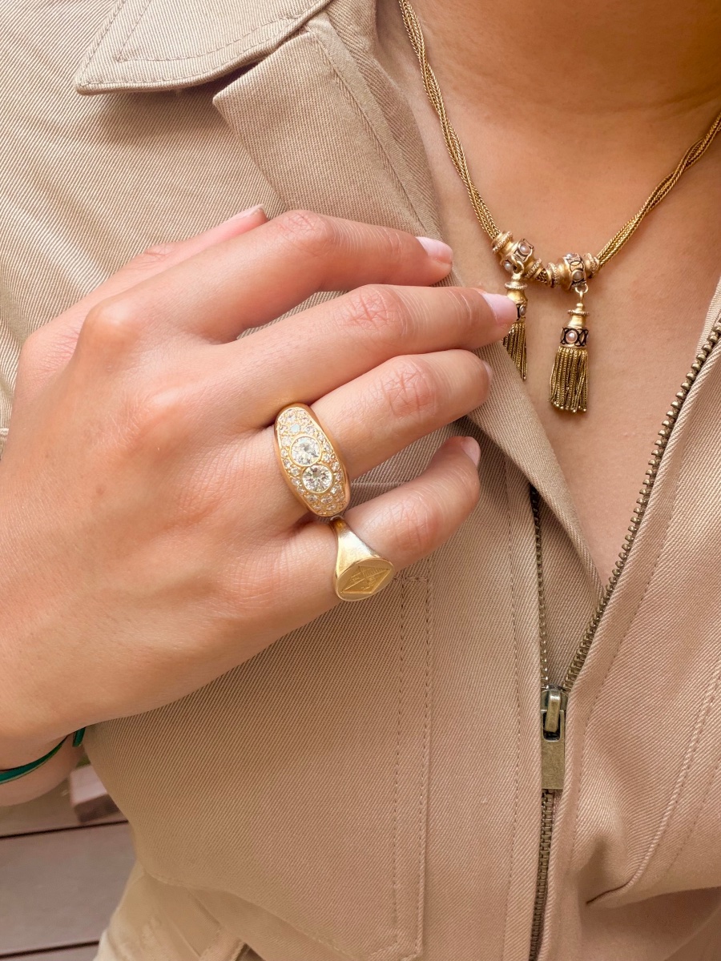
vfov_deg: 60.0
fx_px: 833
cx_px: 360
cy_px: 480
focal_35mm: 30
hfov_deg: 46.8
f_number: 1.9
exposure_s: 1/121
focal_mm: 2.71
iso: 50
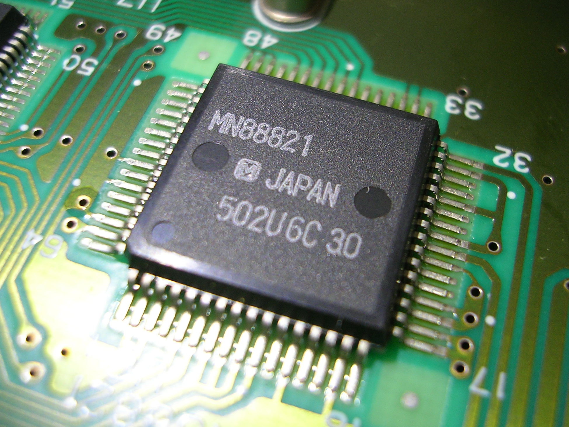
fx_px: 657
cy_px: 215
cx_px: 299
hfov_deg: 46.8
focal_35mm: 40
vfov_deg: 36.0
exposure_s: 1/6.8
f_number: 2.8
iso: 50
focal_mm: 5.8
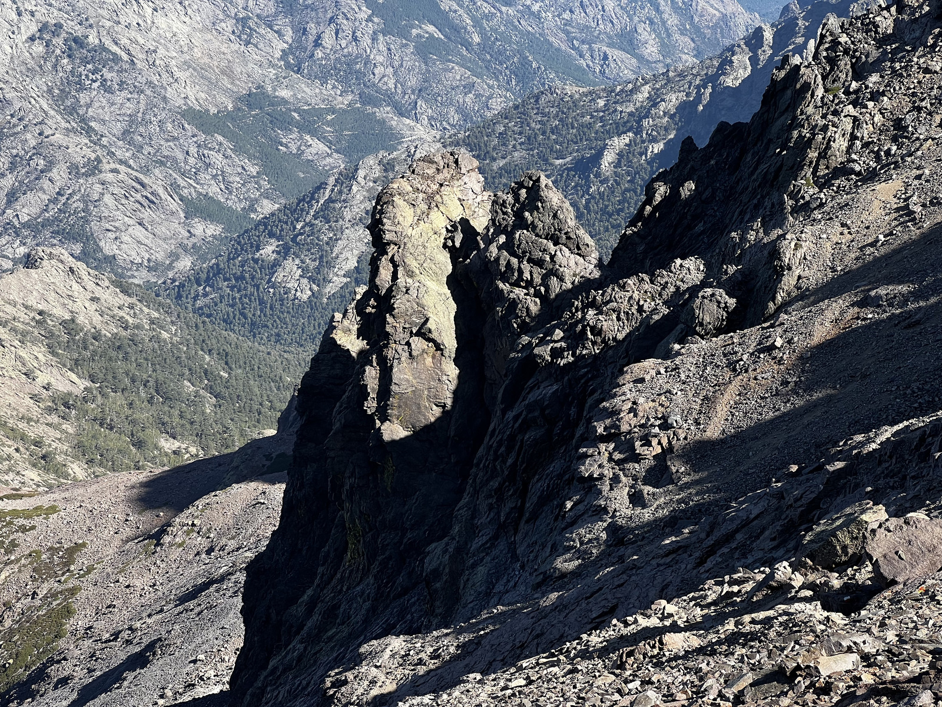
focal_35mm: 77
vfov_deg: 19.1
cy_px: 354
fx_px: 2095
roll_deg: -0.8
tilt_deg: -17.2
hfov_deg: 25.3
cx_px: 471
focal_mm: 9
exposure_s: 1/401
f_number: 2.8
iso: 32
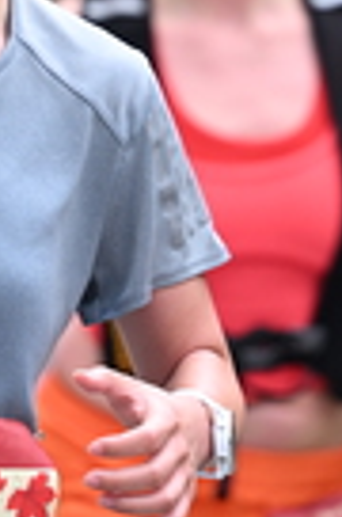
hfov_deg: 2.5
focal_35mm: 548
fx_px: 7848
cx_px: 36
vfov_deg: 3.8
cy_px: -171
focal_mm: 135
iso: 640
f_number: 2.8
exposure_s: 1/2000
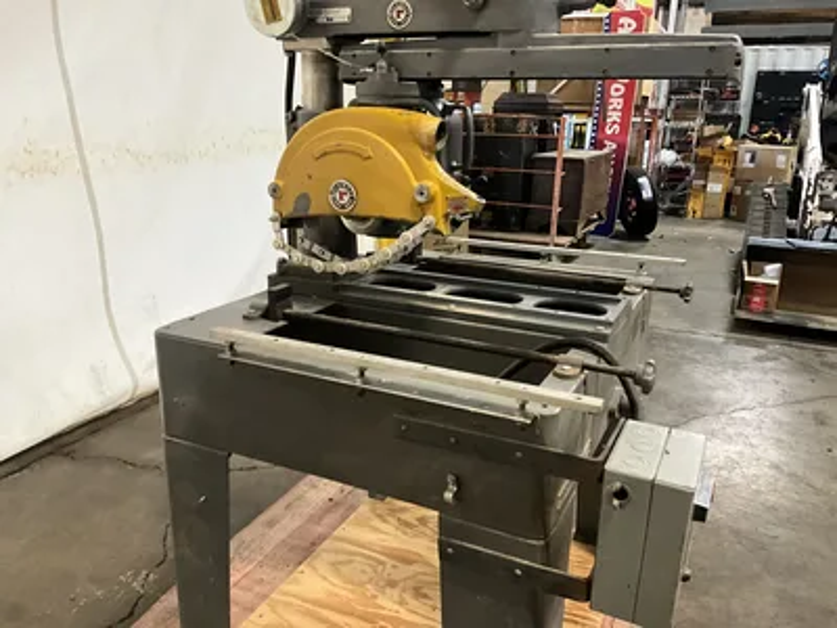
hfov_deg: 61.7
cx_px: 418
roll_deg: -1.4
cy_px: 314
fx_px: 701
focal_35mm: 29
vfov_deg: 48.2
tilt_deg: -17.5
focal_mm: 3
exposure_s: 1/40
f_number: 1.8
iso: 320
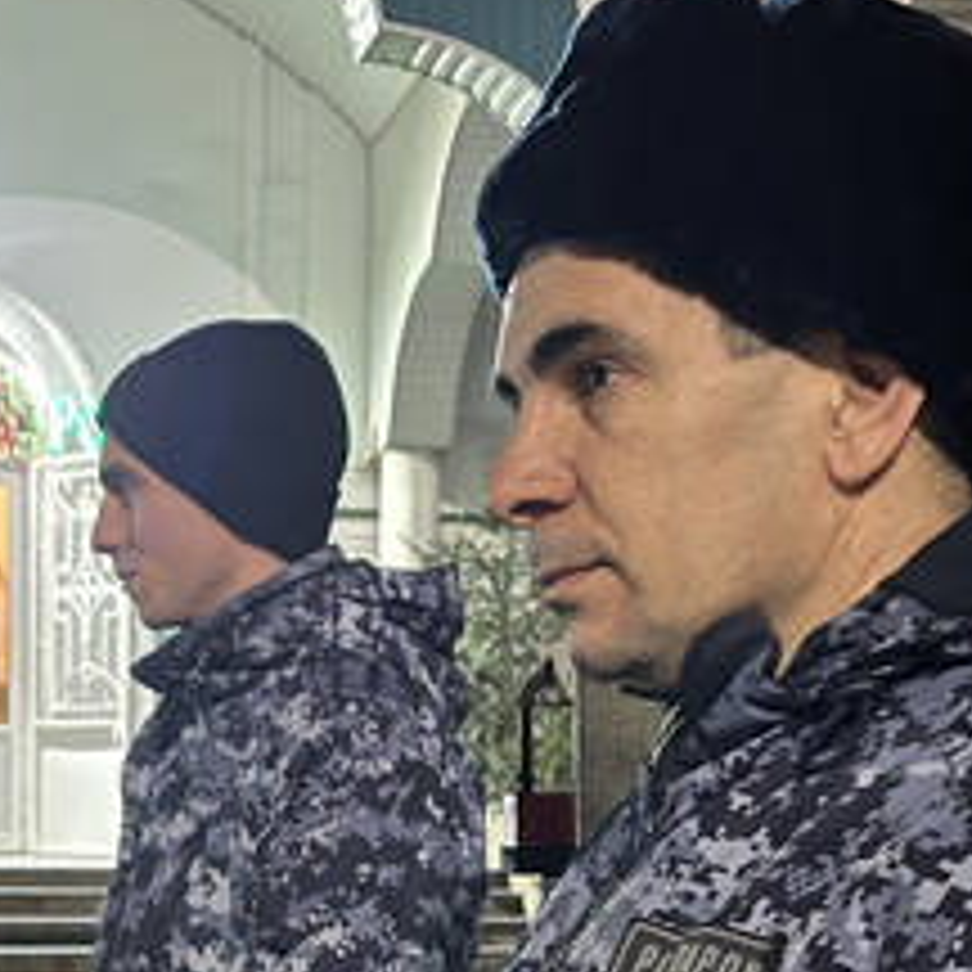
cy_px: 914
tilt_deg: -2.9
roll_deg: -0.4
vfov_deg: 23.5
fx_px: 2256
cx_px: 313
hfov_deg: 24.2
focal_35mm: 71
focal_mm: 5.1
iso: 1000
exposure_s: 1/20
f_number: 1.6
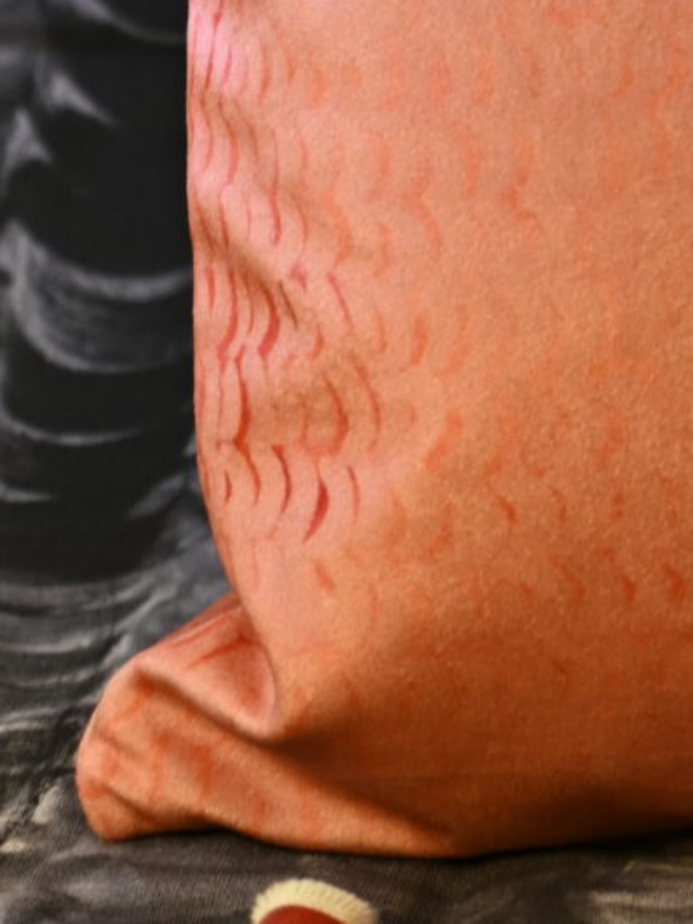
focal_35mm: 272
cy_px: -938
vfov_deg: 7.0
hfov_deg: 5.4
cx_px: 1248
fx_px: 7255
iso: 400
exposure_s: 1/30
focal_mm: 50
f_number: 3.2
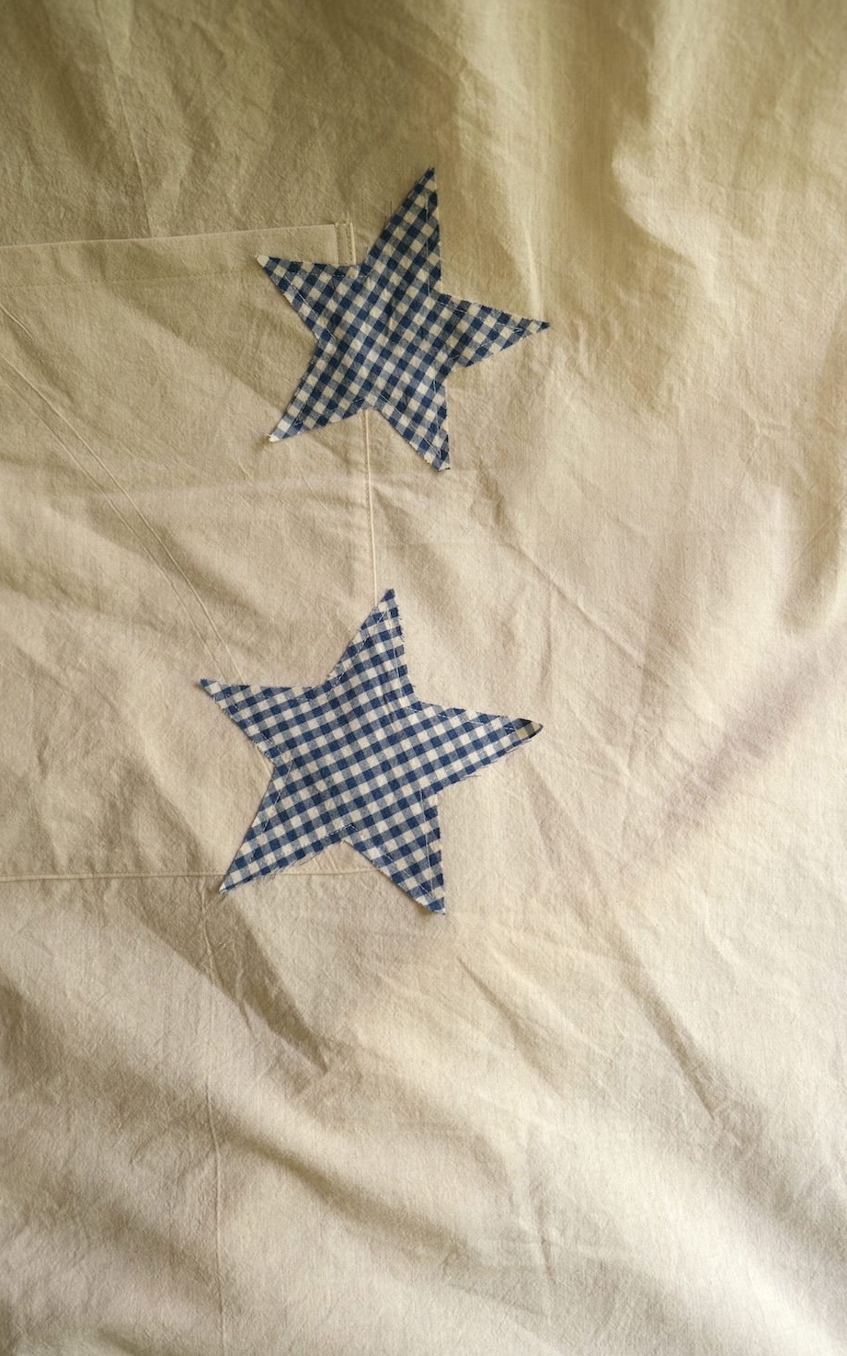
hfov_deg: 44.5
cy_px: 667
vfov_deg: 66.5
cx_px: 411
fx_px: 1034
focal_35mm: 28
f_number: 2.8
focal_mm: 18
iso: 160
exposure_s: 1/58
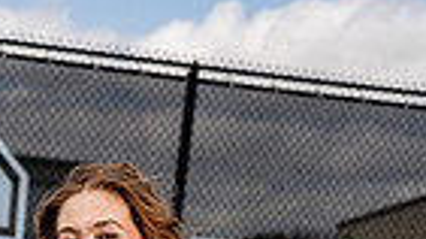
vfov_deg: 7.1
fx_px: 1772
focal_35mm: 157
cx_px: 18
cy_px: 626
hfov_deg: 13.6
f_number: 4
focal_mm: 47
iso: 100
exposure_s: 1/800
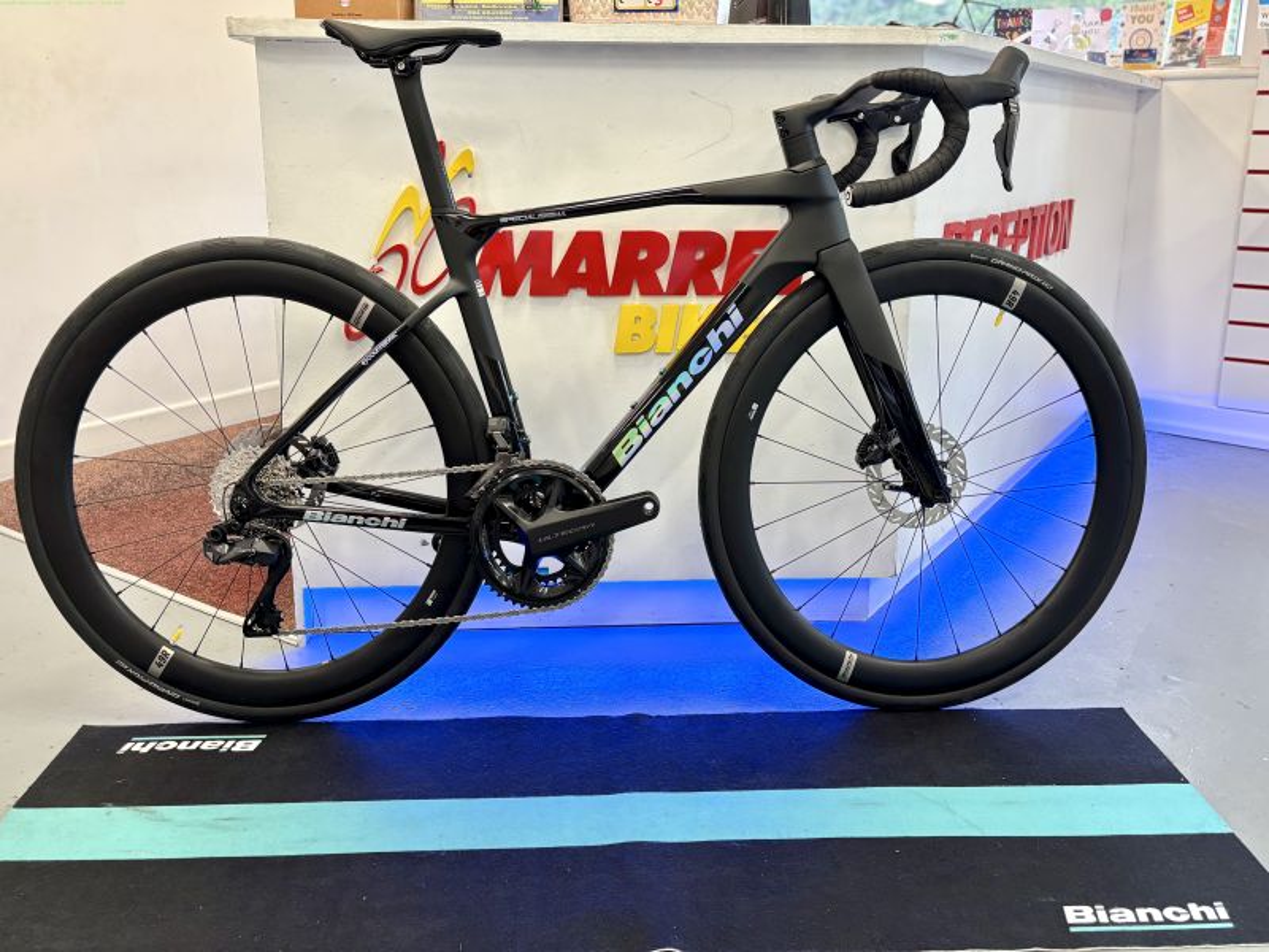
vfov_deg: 53.1
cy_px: 476
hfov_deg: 67.3
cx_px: 634
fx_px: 953
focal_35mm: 26
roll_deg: +0.4
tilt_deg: -11.5
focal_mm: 5.96
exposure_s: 1/50
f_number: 1.6
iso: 125
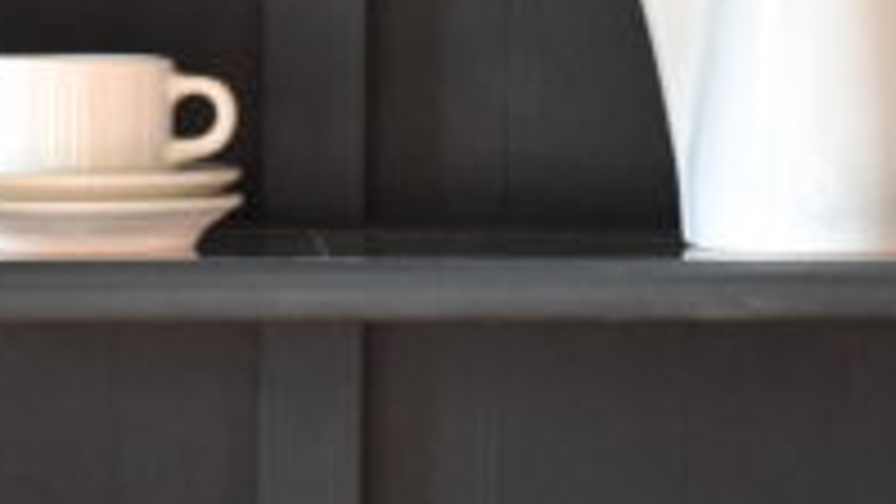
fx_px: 3564
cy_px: 331
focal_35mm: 150
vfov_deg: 8.1
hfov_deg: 14.2
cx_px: 158
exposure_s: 1/100
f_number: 8
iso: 6400
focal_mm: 38
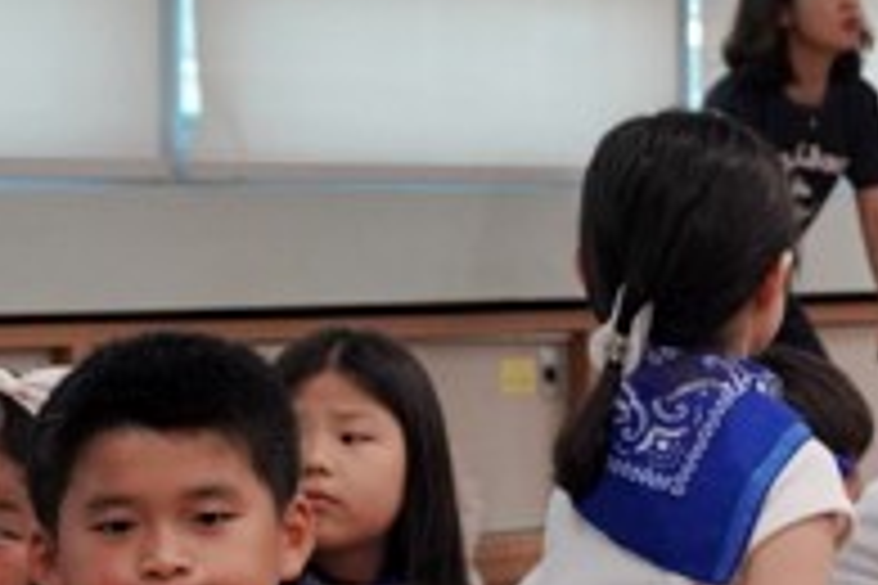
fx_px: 3268
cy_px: 338
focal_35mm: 134
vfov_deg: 10.2
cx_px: 1121
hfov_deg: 14.7
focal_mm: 29
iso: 2000
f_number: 4
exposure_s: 1/160
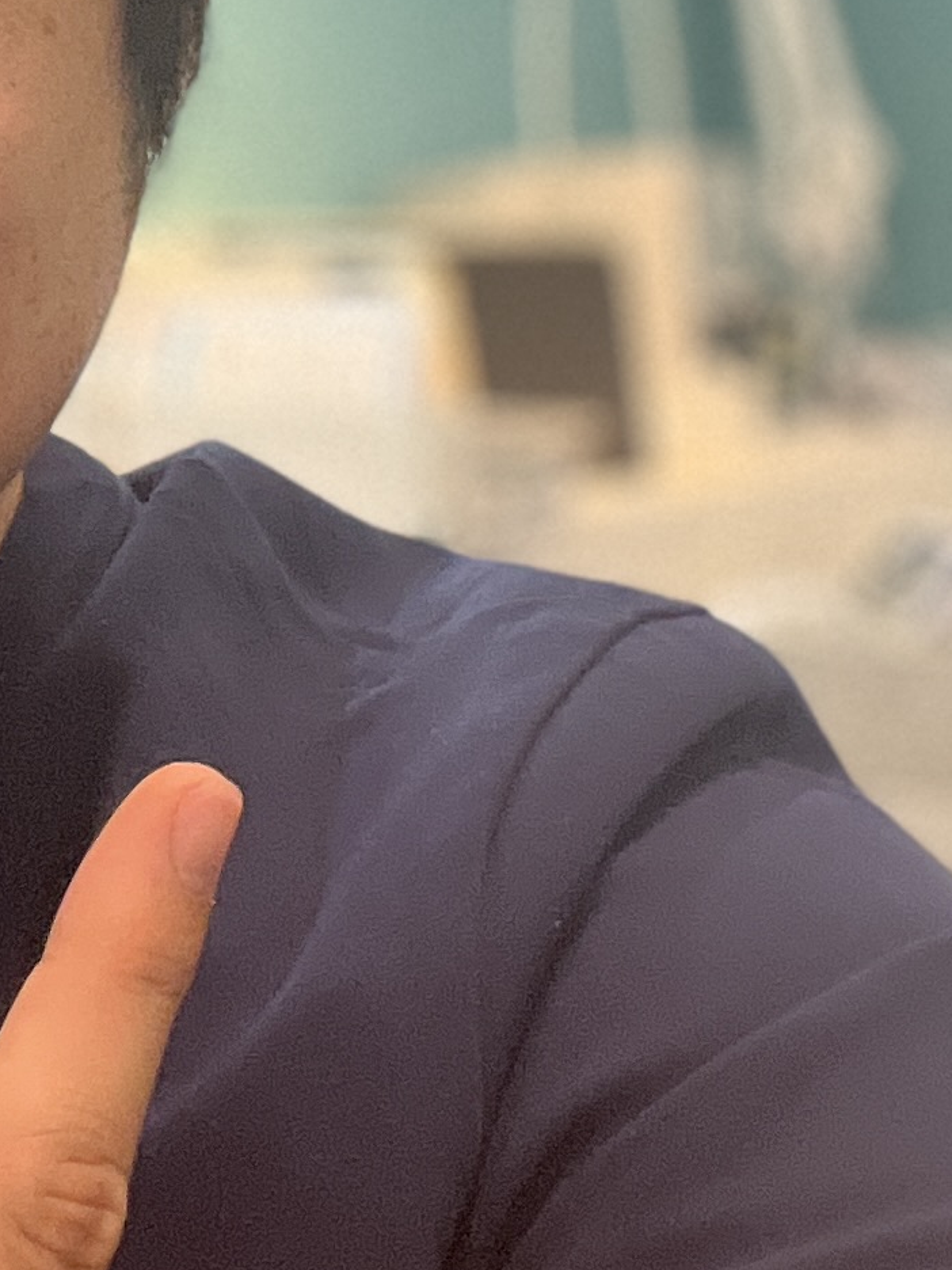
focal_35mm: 99
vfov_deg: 19.0
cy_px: -138
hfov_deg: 14.2
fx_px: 3630
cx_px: -391
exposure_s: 1/39
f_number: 2.2
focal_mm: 2.71
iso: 400
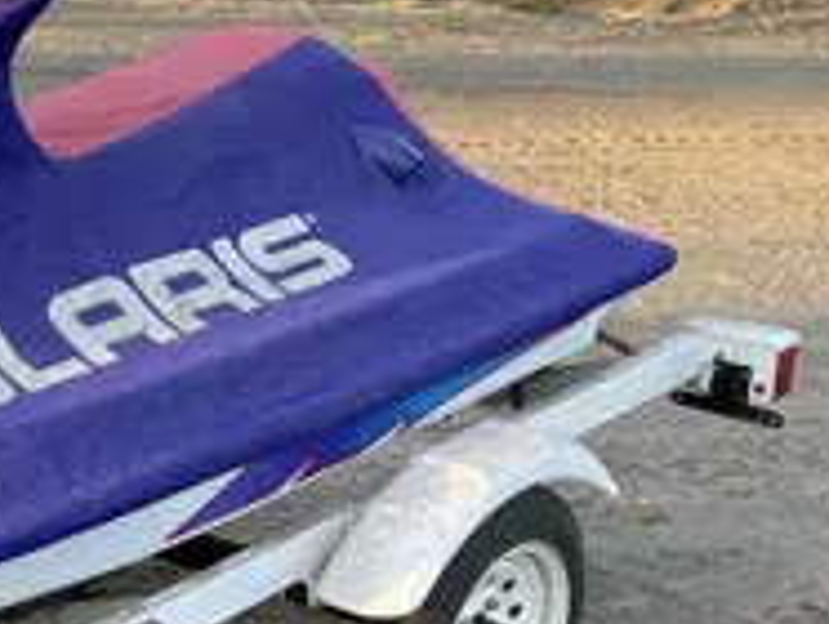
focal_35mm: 86
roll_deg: -2.0
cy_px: 713
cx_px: -321
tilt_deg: -19.6
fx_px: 2062
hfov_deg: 20.3
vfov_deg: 16.6
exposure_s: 1/136
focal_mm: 5.1
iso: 32
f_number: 1.6
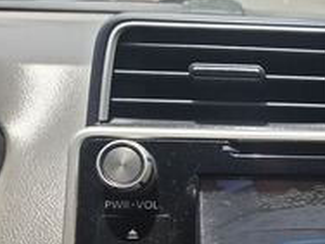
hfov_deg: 30.6
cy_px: 269
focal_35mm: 56
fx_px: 526
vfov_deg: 24.4
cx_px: 360
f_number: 1.8
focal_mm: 5.4
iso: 80
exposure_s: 1/1290
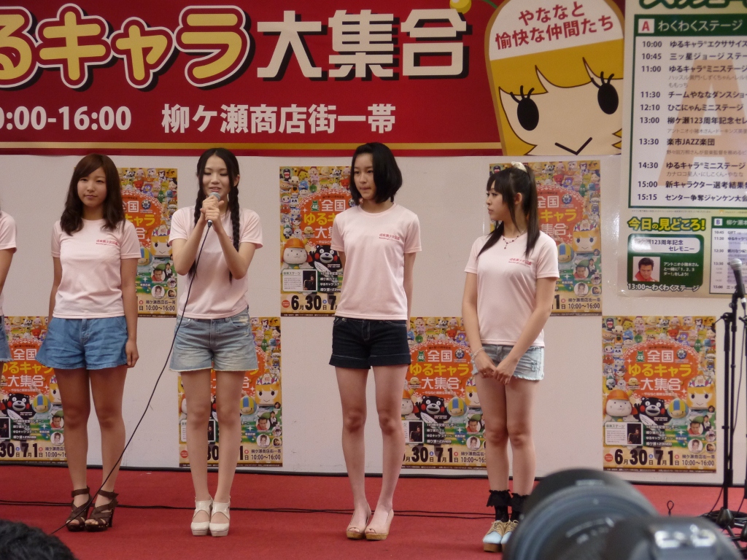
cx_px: 374
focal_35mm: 76
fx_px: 1640
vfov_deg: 19.4
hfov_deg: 25.7
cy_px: 280
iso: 200
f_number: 4.9
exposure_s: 1/40
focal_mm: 13.6
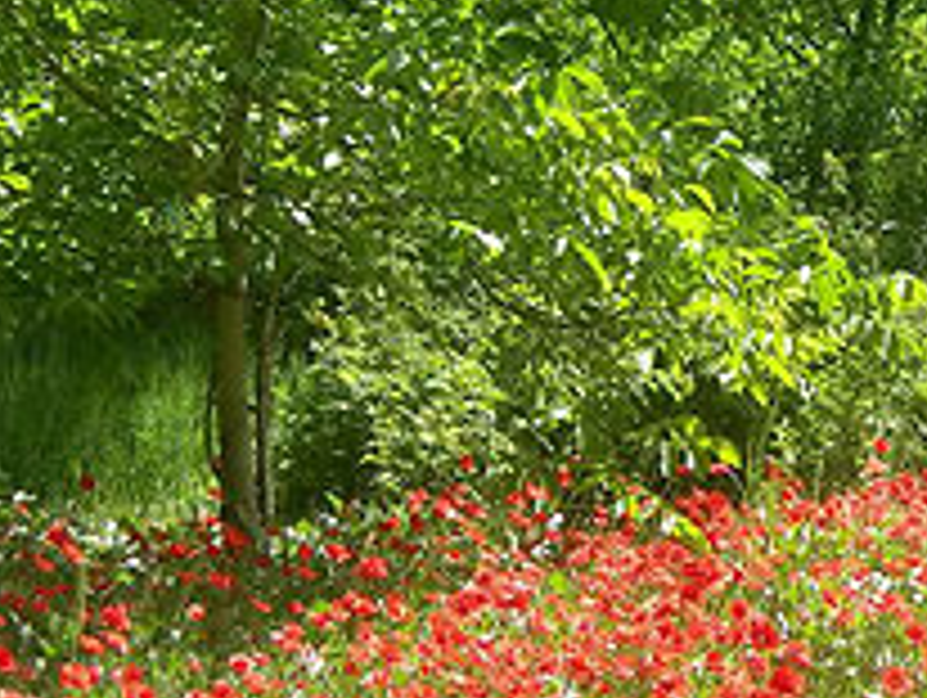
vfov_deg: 9.5
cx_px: 824
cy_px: 342
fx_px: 4209
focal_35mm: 157
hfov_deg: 12.5
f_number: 3.7
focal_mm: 14.9
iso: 50
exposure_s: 1/226
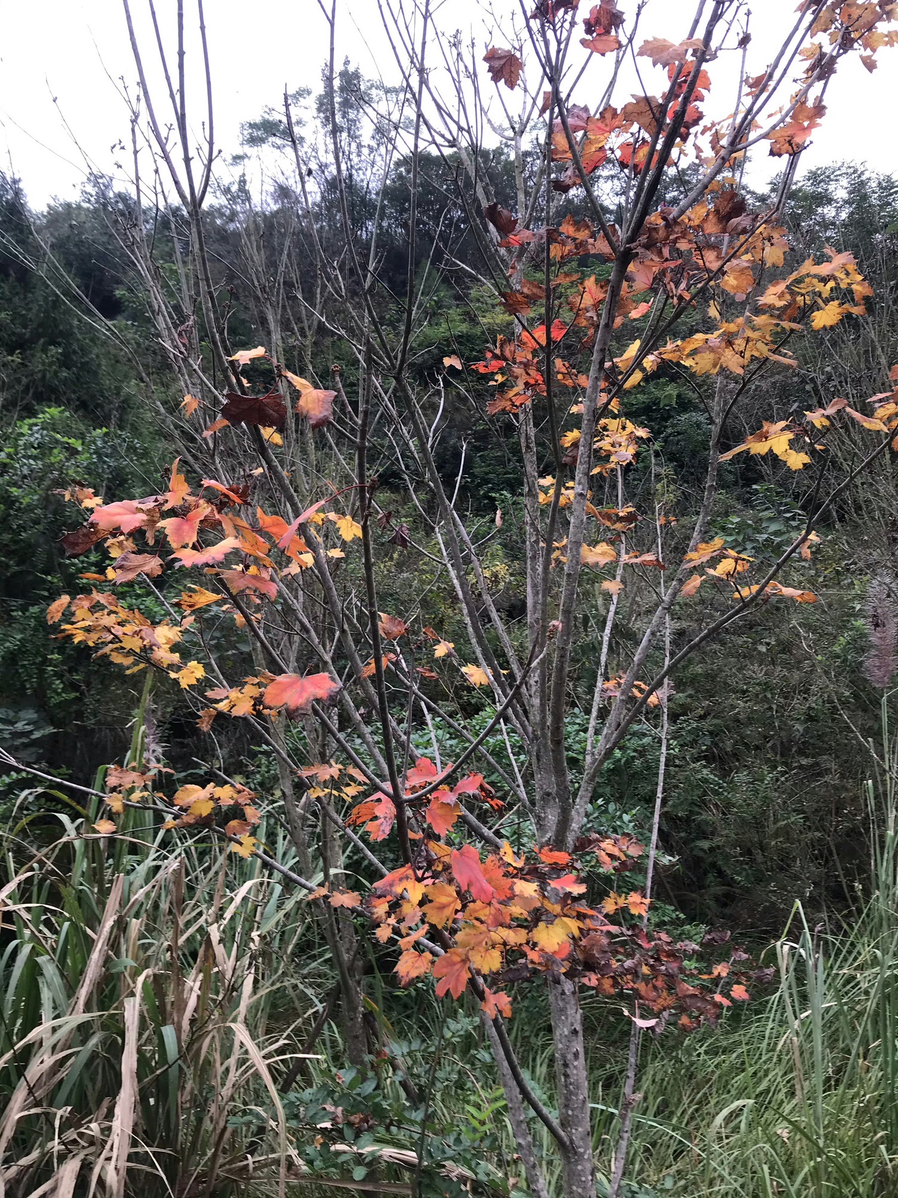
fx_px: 968
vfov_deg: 63.4
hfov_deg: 49.7
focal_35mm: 28
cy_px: 599
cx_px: 449
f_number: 1.8
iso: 20
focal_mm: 3.99
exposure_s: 1/164
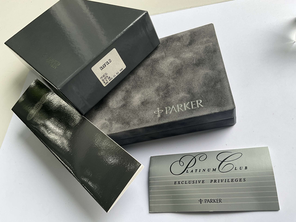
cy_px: 111
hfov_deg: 61.7
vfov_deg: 48.2
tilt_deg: -57.4
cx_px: 148
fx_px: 248
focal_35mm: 29
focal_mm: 3
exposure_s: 1/122
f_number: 1.8
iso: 32
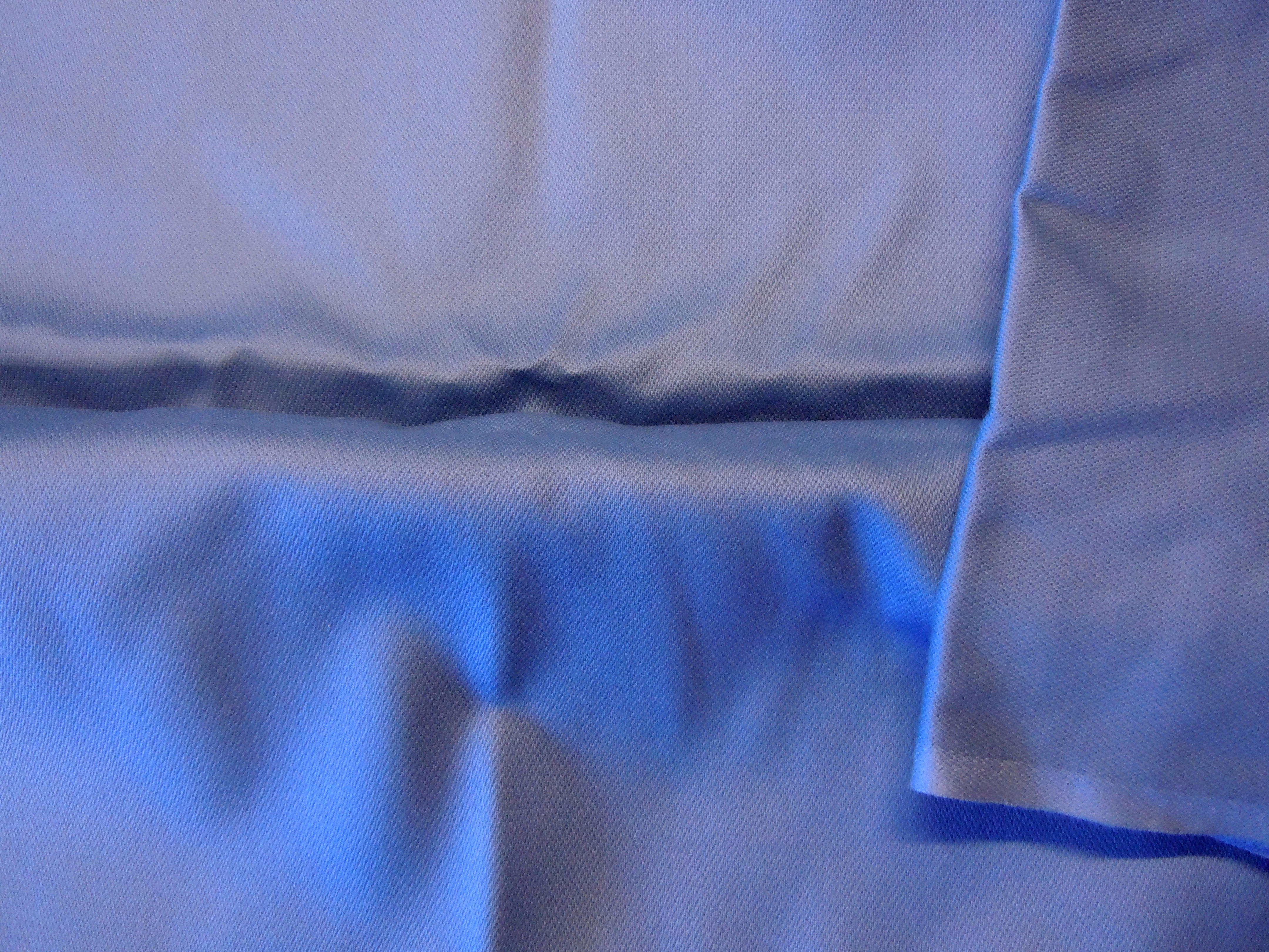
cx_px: 634
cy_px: 476
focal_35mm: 30
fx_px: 1100
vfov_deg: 46.8
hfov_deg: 60.0
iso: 800
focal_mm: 5.4
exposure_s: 1/15
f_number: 3.5
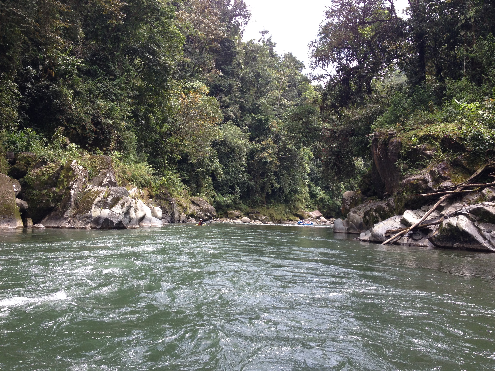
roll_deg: -2.8
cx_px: 248
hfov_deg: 52.6
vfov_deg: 40.7
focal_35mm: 35
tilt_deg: +1.0
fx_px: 500
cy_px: 186
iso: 50
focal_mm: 4.28
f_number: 2.4
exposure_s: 1/431
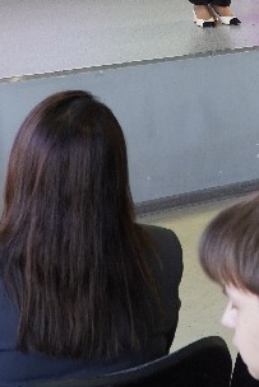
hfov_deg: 13.4
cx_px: 241
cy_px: -38
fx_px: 1089
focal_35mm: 101
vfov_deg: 19.4
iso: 320
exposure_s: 1/40
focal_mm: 20
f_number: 4.5
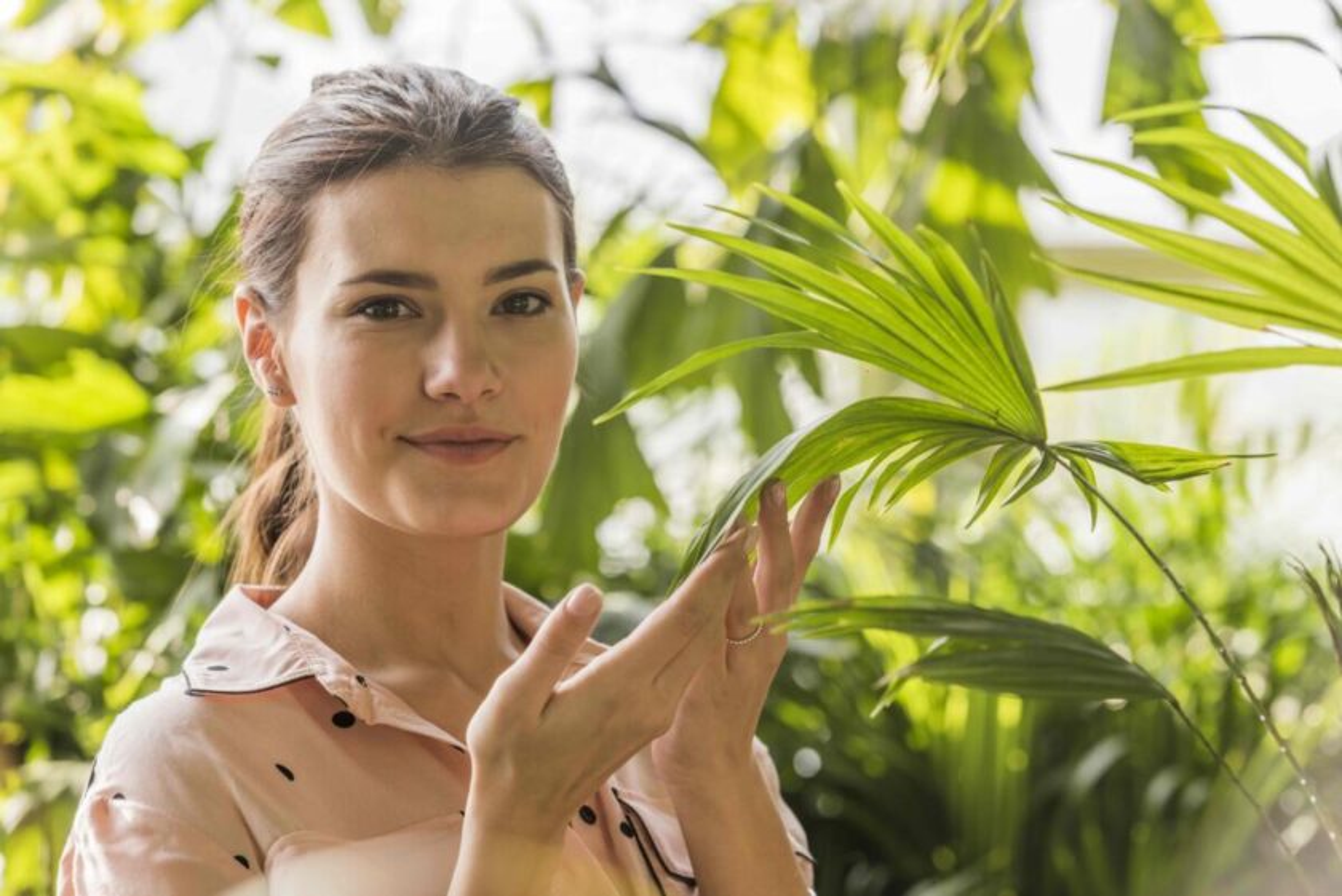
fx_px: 5594
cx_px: 671
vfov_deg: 9.2
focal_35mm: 150
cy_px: 448
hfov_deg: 13.7
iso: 250
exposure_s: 1/250
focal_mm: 150
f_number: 5
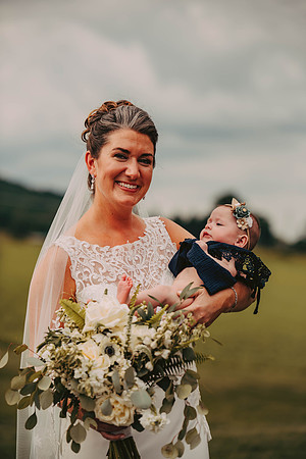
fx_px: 1402
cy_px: 230
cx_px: 153
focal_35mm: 110
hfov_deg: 12.5
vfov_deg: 18.6
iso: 200
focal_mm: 110
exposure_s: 1/2500
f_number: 2.8
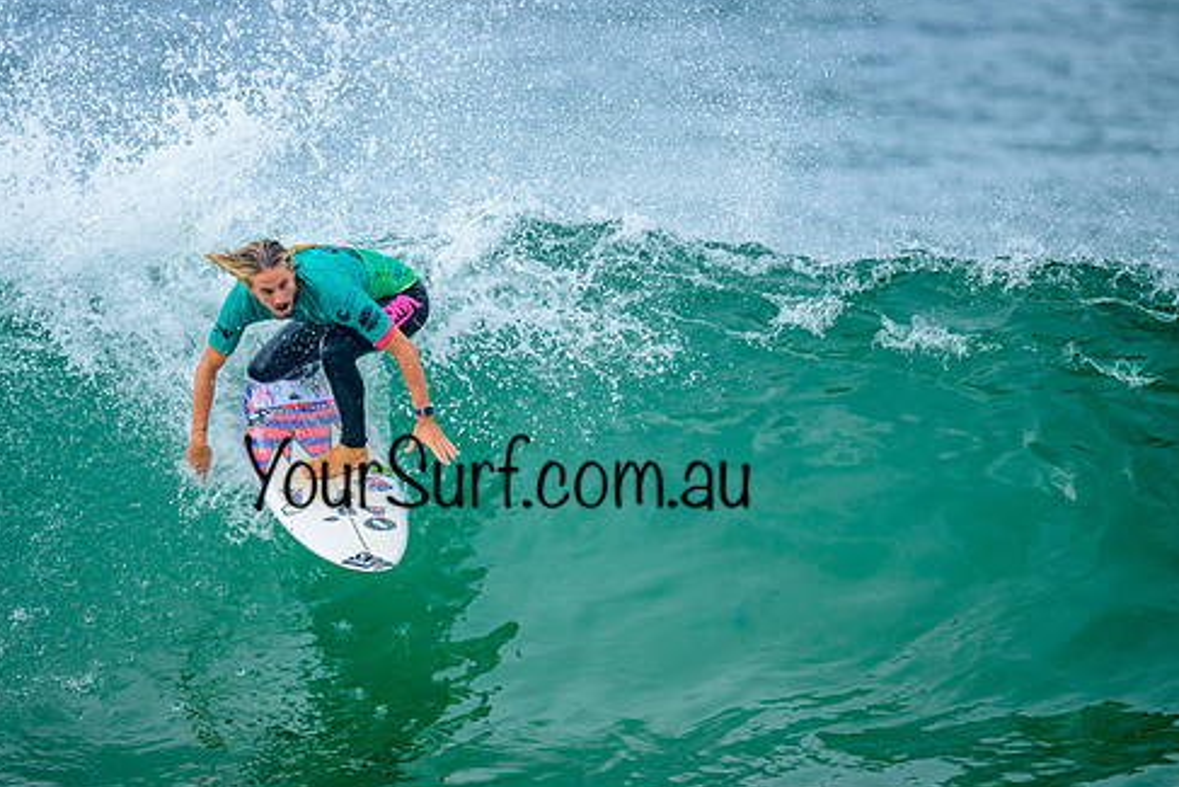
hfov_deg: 1.7
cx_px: 400
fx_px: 39670
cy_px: 414
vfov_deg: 1.1
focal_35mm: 1211
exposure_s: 1/2000
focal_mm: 800
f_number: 6.3
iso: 450
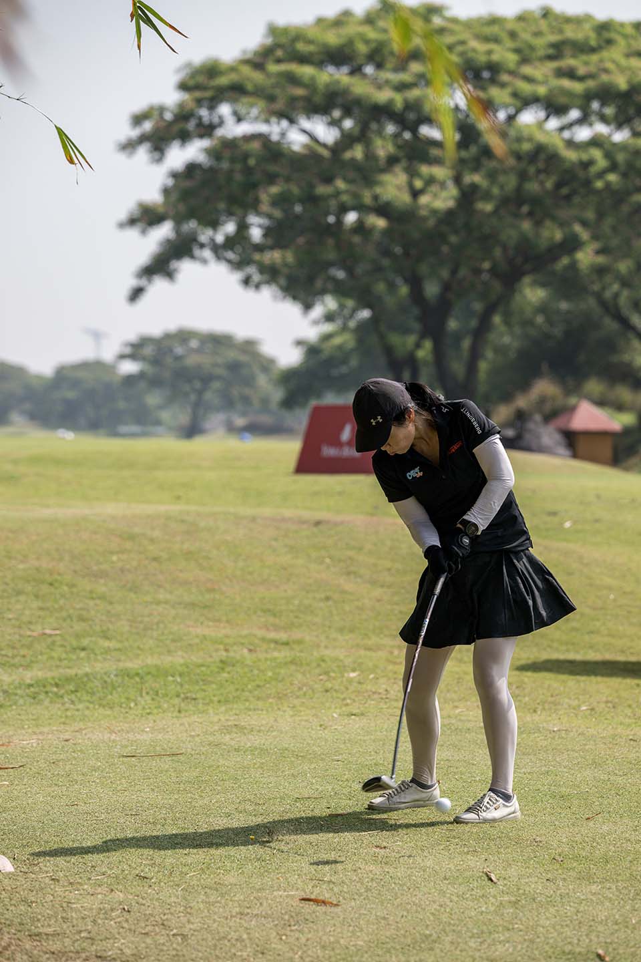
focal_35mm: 120
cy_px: 481
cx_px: 320
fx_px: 3205
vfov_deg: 17.1
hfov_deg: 11.4
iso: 450
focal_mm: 120
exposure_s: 1/2500
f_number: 4
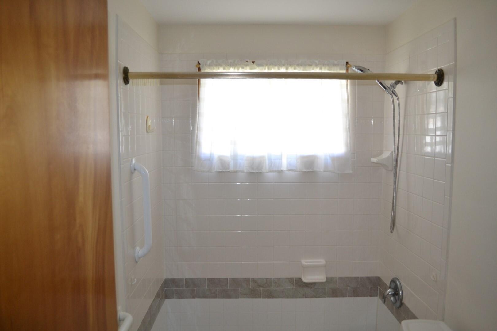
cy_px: 166
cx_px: 248
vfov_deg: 47.9
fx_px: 373
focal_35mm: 27
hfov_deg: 67.4
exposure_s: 1/60
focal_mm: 18
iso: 560
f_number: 3.5
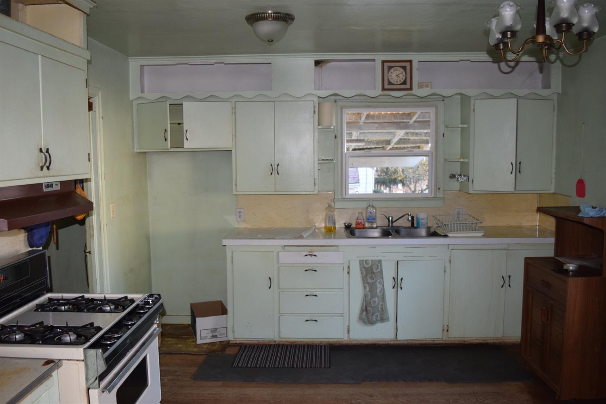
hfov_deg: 61.9
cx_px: 303
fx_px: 505
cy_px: 202
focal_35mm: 30
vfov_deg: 43.6
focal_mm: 20
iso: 800
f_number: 4.5
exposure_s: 1/80
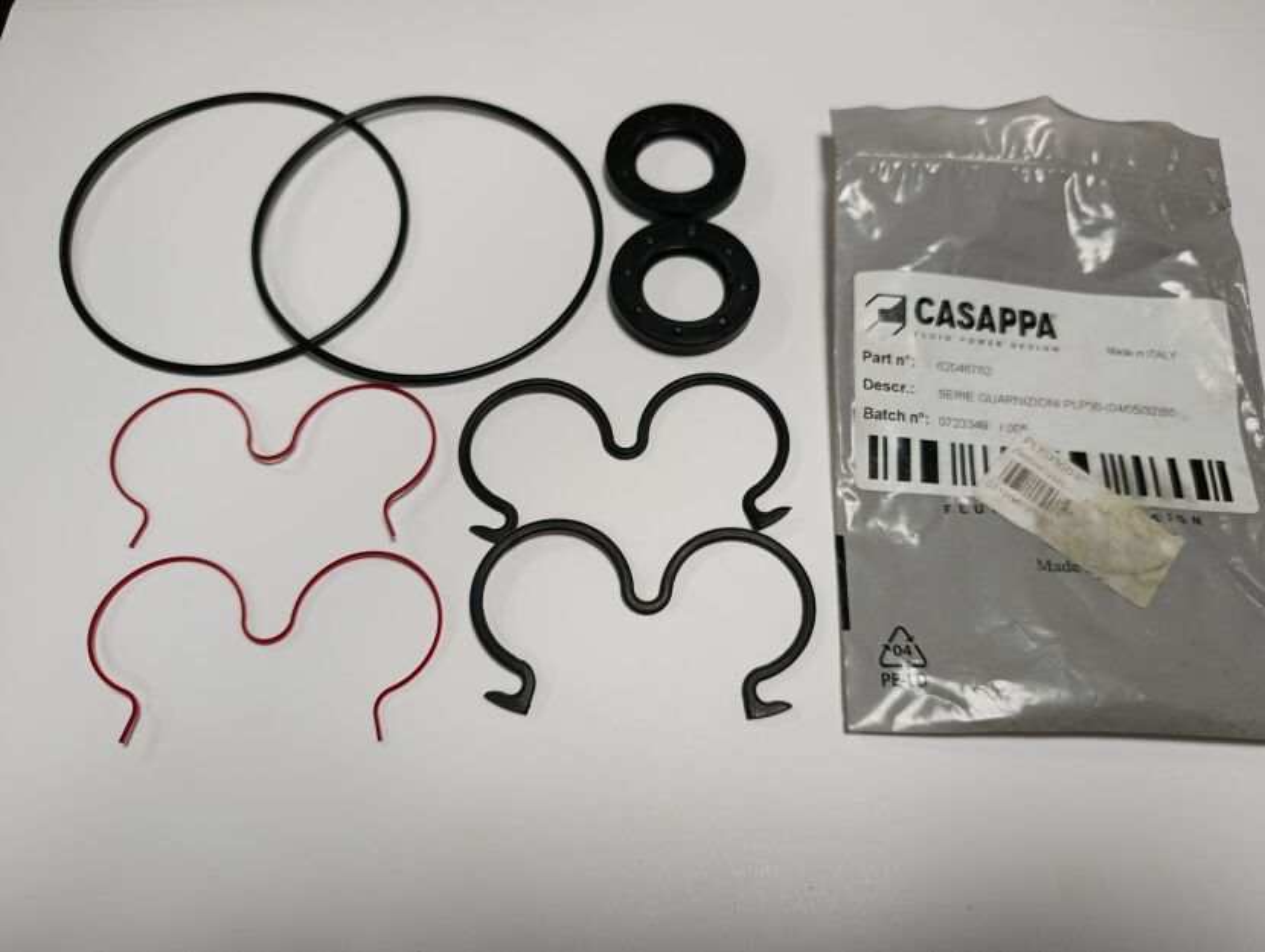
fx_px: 842
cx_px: 632
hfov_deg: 73.8
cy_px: 476
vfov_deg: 59.0
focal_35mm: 23
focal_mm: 6.11
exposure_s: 1/100
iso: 610
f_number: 1.65
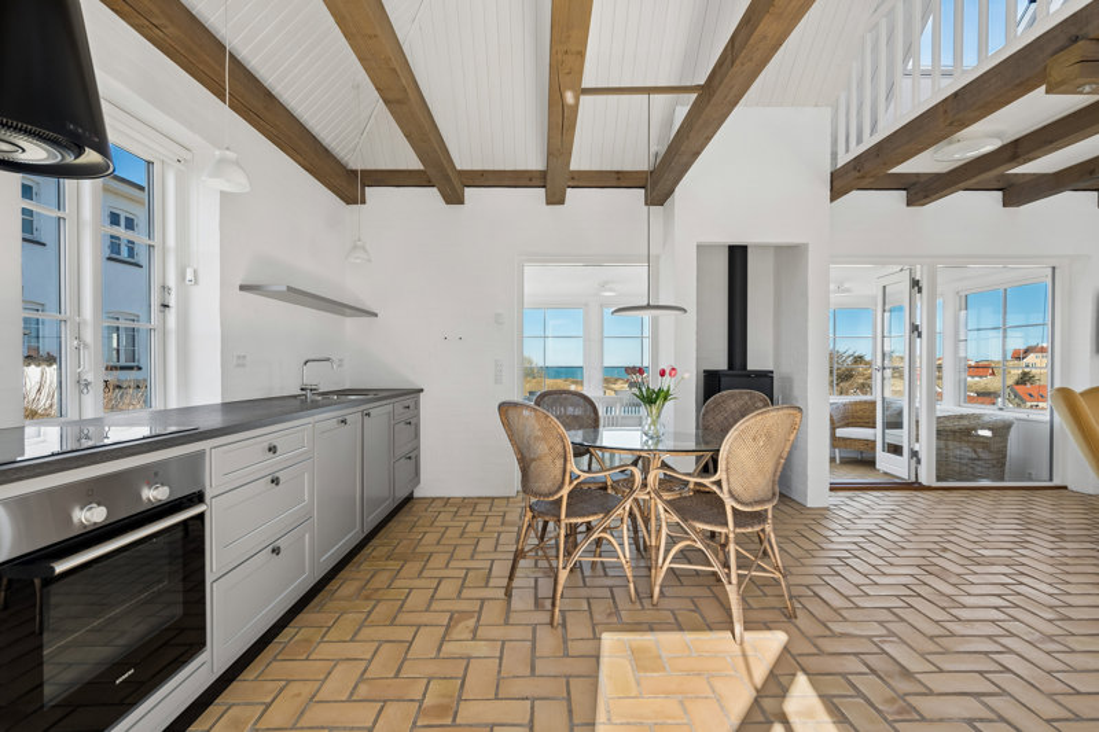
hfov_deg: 93.3
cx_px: 550
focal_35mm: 17
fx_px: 519
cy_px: 366
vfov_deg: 70.4
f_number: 8
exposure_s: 1/125
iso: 400
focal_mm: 17
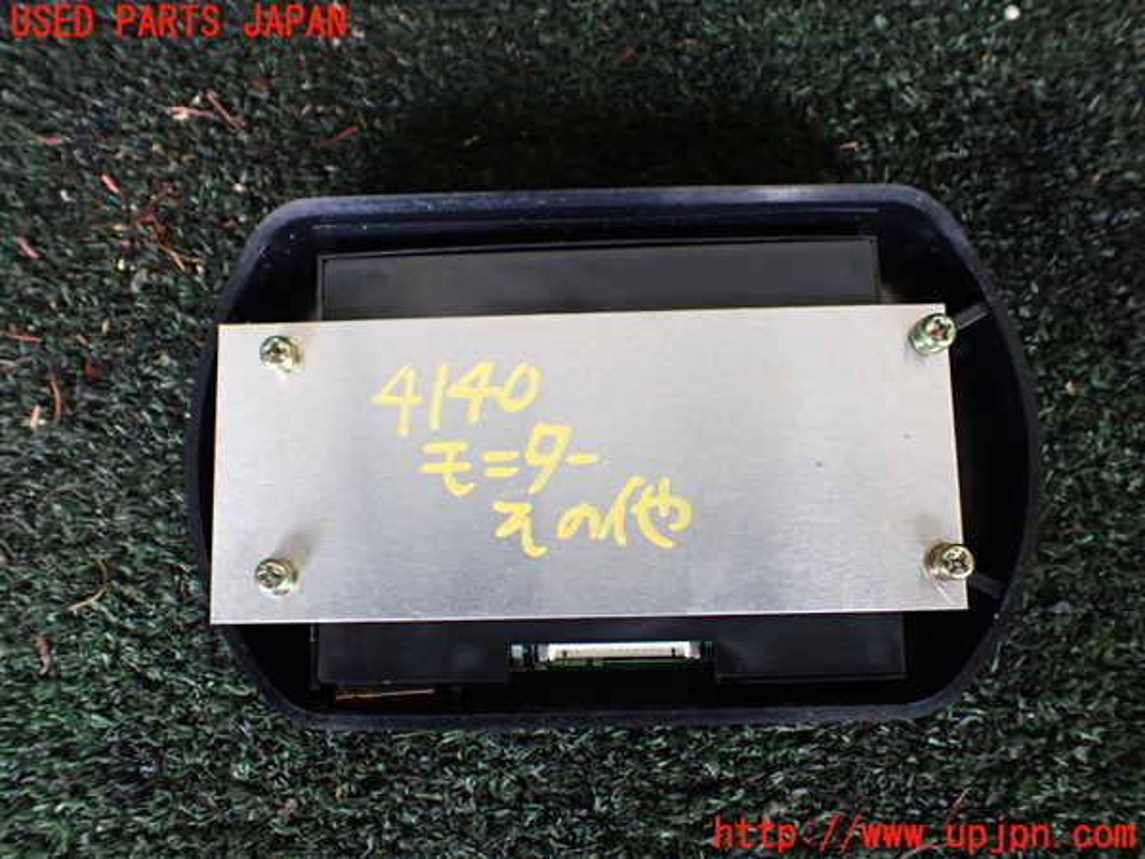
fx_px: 992
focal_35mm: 30
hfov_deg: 60.0
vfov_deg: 46.8
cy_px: 430
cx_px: 572
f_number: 2.3
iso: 500
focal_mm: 5.4
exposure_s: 1/125
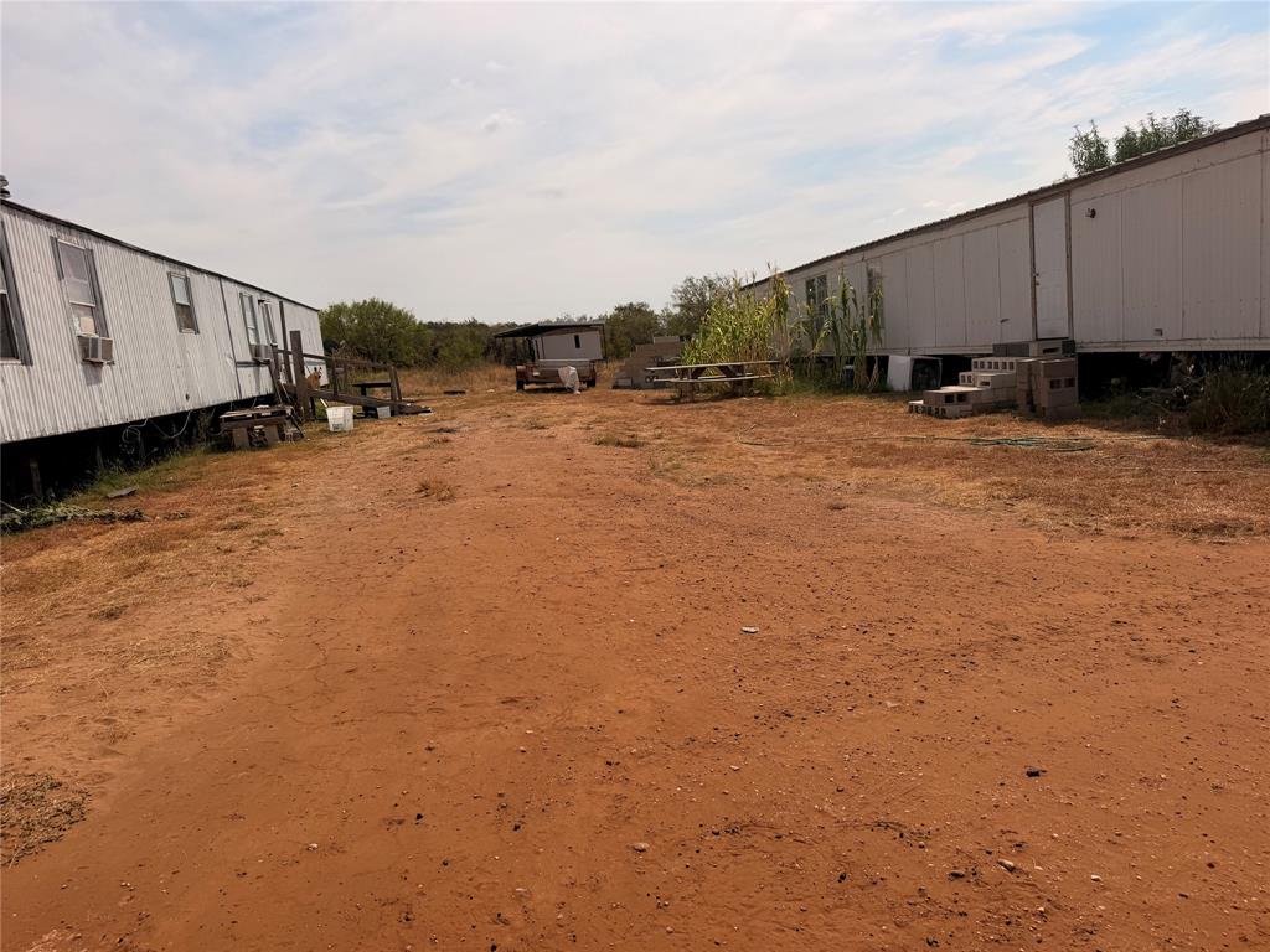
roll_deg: +5.9
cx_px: 635
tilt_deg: -8.6
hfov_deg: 71.6
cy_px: 476
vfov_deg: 56.8
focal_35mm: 24
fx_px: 881
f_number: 1.78
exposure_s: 1/10309
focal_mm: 6.76
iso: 80
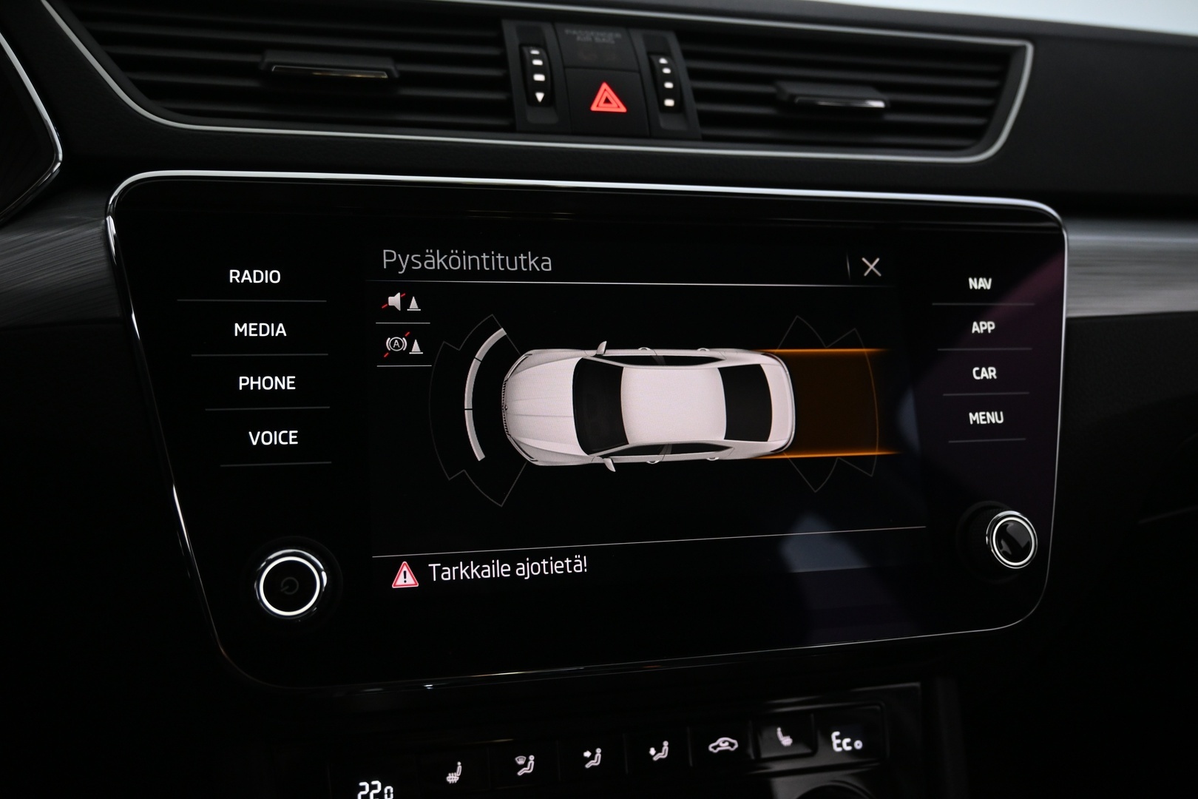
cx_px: 599
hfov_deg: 60.7
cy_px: 400
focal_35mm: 31
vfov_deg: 42.6
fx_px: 1023
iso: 1250
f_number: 3.8
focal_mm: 20.5
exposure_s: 1/30
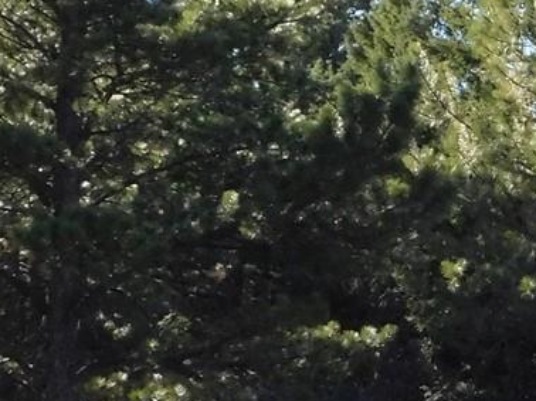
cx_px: 622
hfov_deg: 15.1
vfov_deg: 11.6
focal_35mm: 127
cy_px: 103
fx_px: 1965
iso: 800
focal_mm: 5.3
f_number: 6.4
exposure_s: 1/800
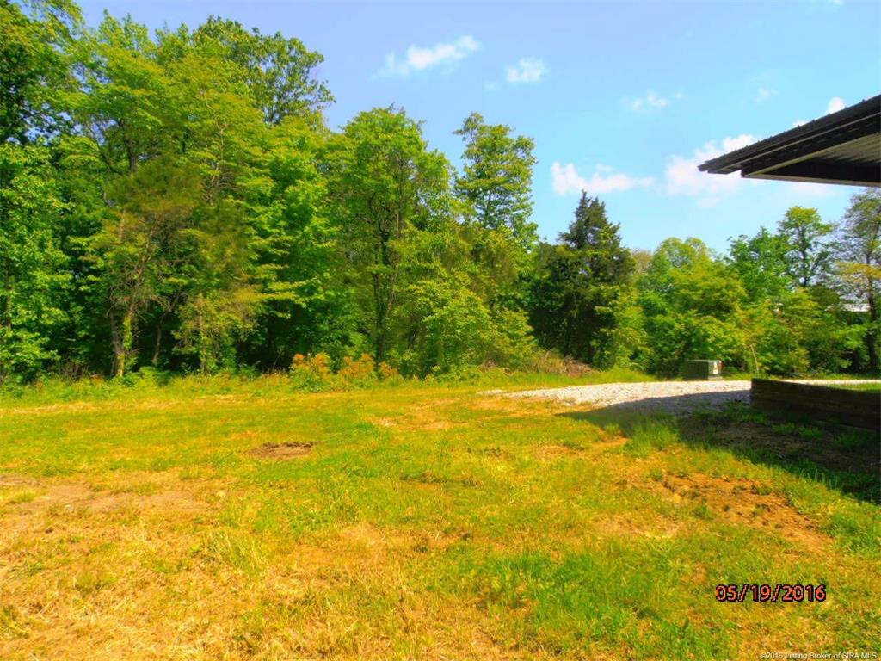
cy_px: 330
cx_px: 440
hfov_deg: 71.6
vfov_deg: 56.8
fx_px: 611
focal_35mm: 24
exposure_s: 1/800
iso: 80
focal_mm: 4.2
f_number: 3
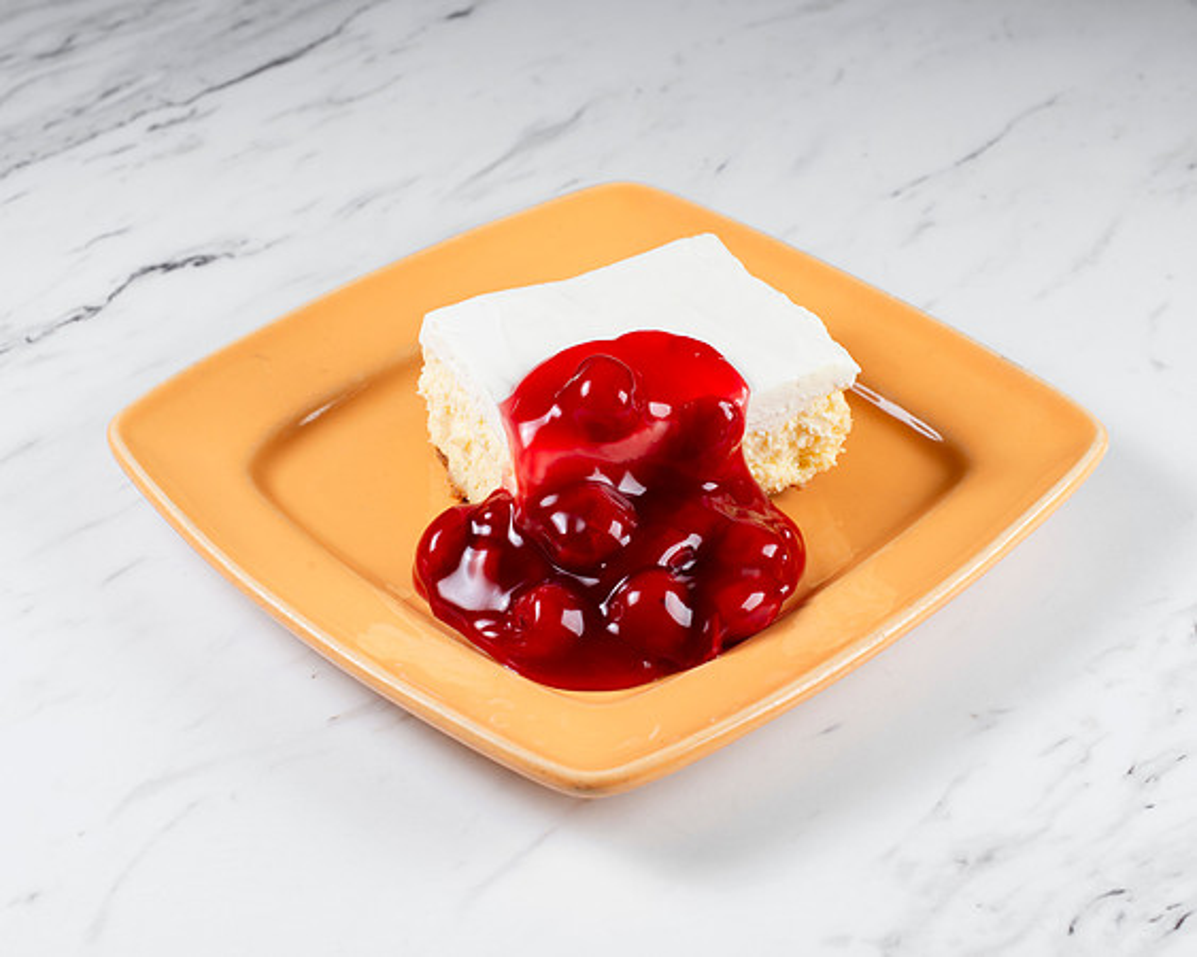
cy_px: 477
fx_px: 2096
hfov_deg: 31.9
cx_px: 645
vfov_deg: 25.7
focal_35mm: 59
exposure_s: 1/200
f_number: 9
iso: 200
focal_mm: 50
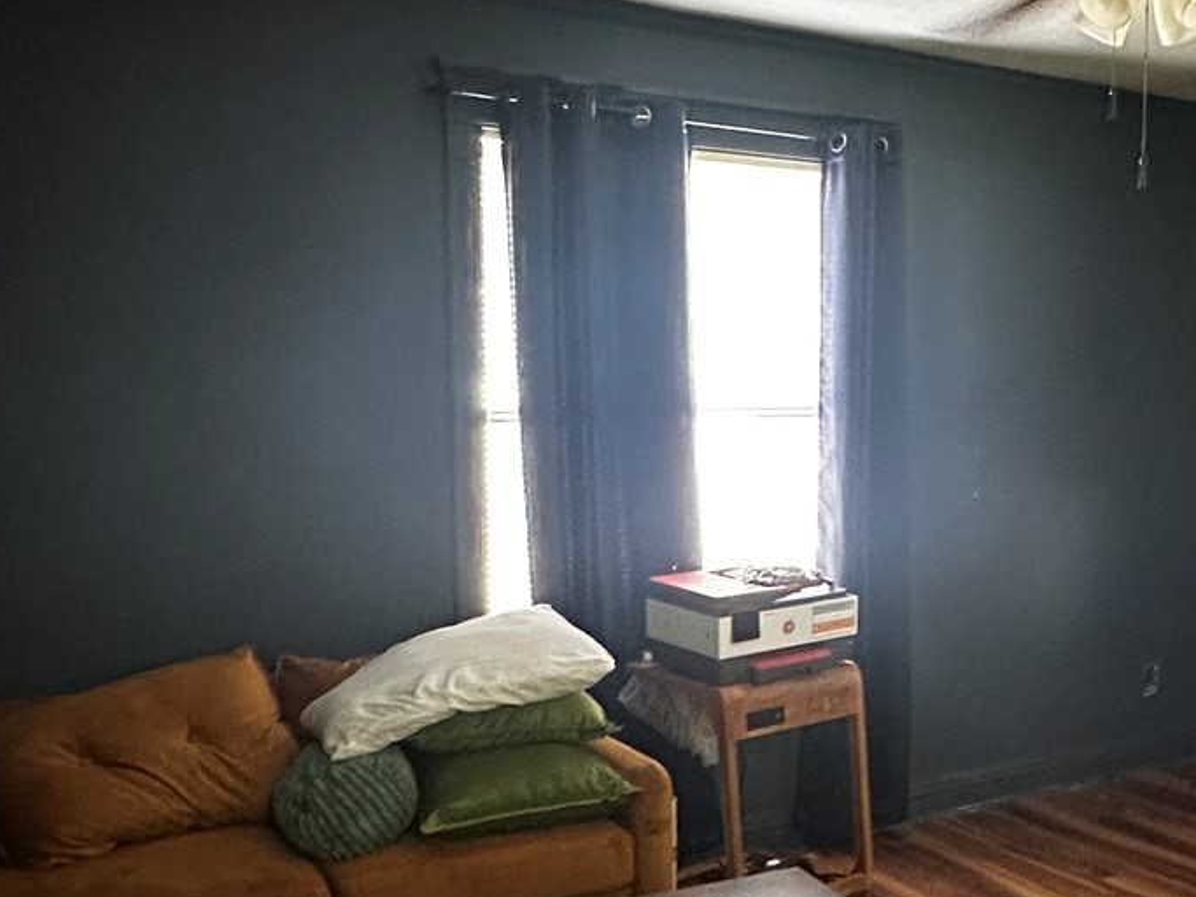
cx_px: 930
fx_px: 1451
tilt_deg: -4.7
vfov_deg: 34.2
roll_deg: -2.0
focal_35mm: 42
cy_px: 529
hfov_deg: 43.1
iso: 640
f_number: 2.2
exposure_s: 1/60
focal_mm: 2.22
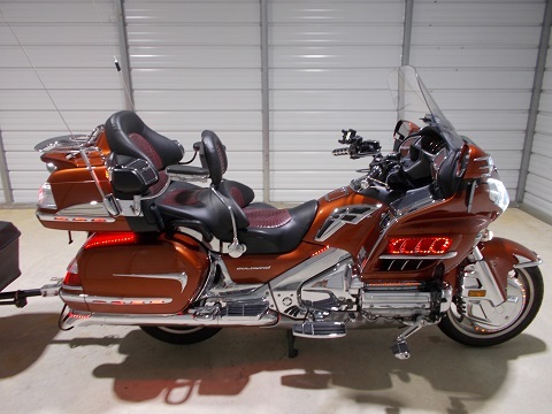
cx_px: 276
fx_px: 415
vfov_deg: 53.1
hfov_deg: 67.3
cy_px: 207
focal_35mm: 26
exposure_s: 1/25
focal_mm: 4.6
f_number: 3.2
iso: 80
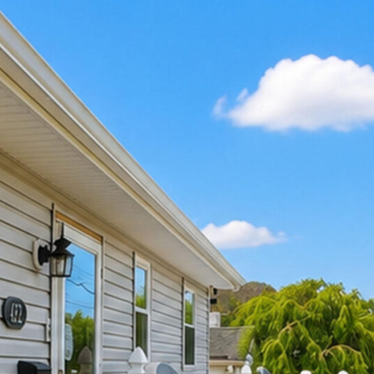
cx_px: 128
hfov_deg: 28.0
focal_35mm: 61
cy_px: 351
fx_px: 746
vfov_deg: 27.0
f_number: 9
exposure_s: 1/100
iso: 320
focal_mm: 10
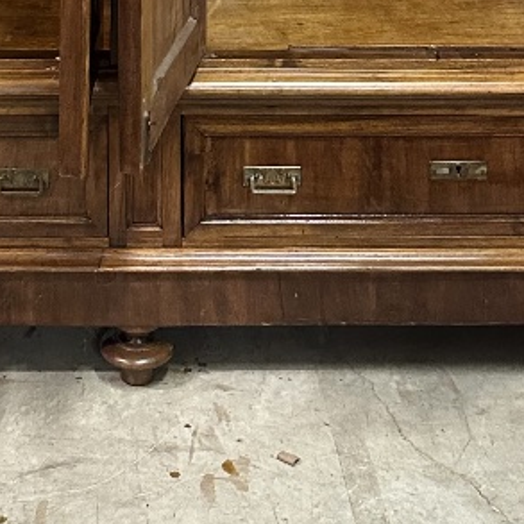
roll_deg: -0.7
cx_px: 106
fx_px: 1490
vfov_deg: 16.4
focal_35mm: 87
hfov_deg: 19.7
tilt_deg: -3.2
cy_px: -445
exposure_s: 1/50
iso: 500
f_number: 1.78
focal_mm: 6.86
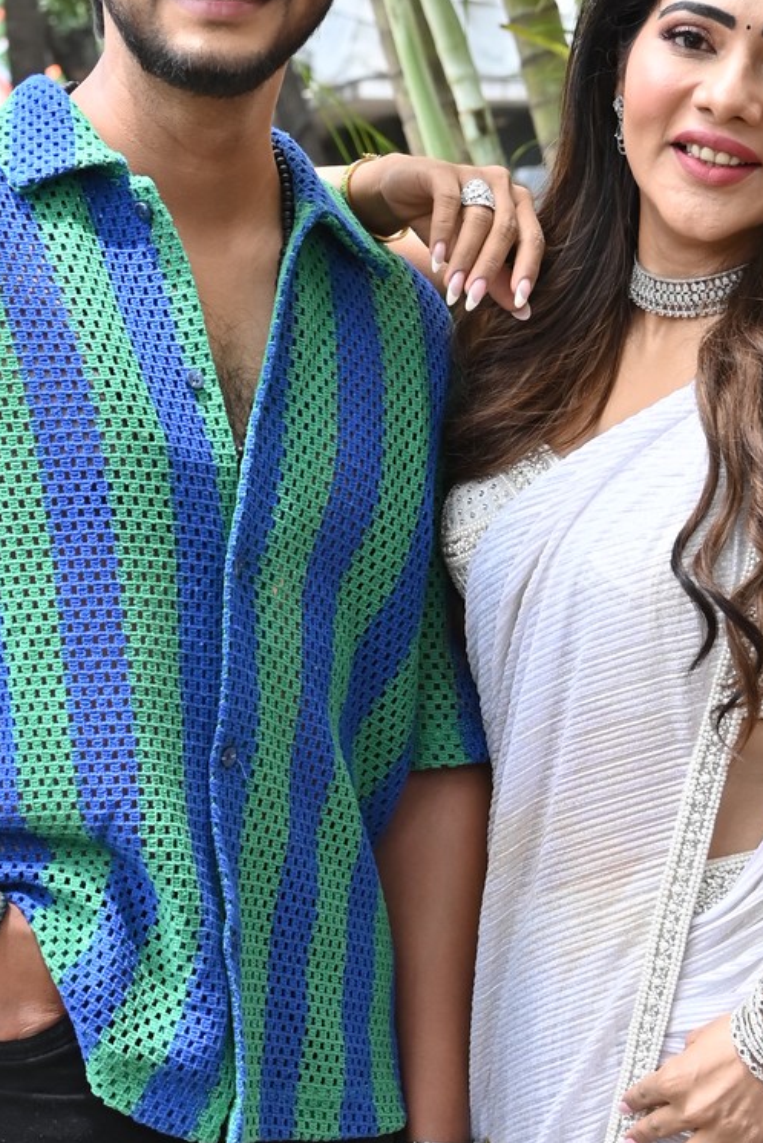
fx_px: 3398
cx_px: 314
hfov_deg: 12.8
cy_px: 751
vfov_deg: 19.0
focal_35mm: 107
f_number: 4.5
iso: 400
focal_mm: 35
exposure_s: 1/400
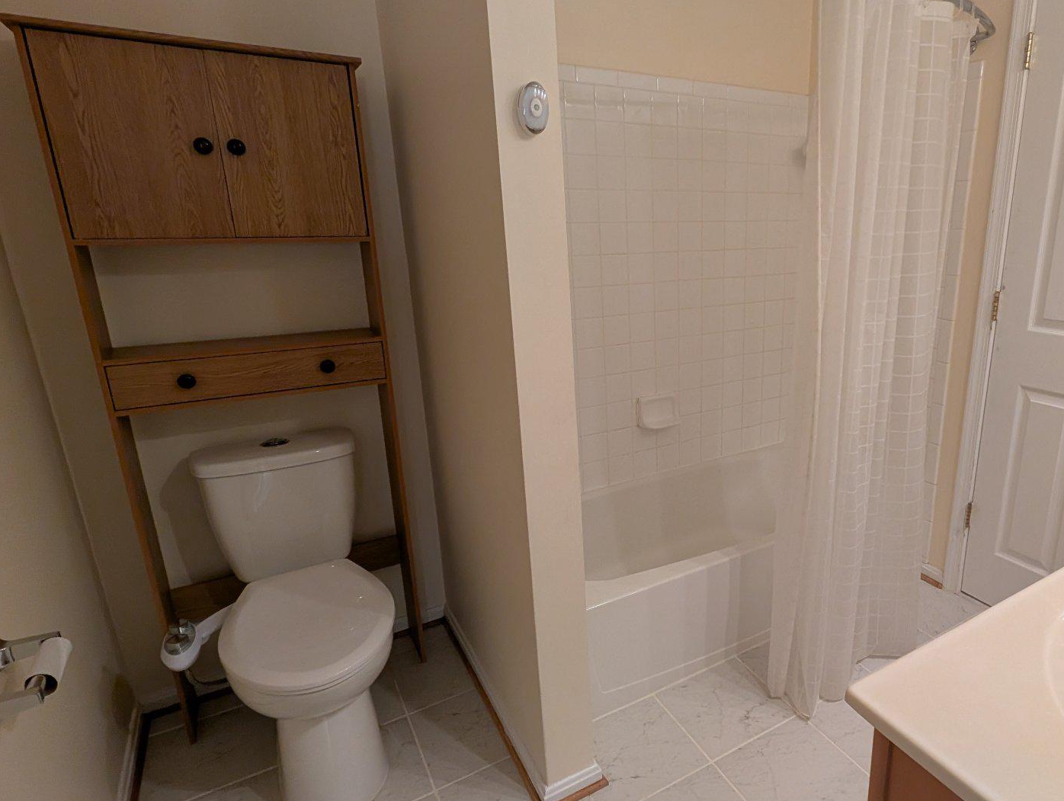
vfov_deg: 68.8
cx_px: 688
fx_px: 585
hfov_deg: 82.4
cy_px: 403
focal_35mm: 19
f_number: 2.2
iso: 185
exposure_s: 1/60
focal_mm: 1.95
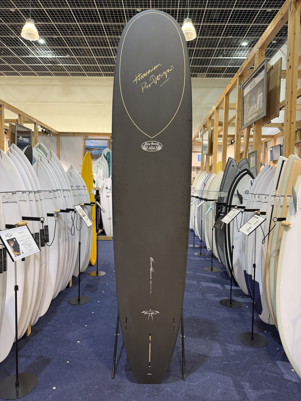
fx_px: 278
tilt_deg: -2.7
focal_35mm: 24
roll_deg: -1.5
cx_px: 150
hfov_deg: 56.8
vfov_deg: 71.6
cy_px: 200
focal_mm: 6.76
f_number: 1.78
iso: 160
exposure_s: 1/120
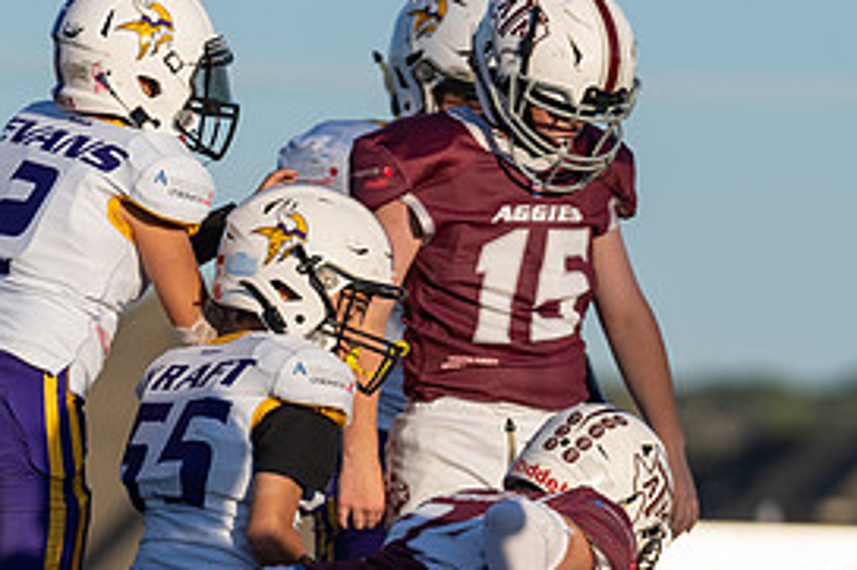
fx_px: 12752
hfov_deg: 3.8
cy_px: 631
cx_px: 384
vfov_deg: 2.6
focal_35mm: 536
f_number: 2.8
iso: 100
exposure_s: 1/2000
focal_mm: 191
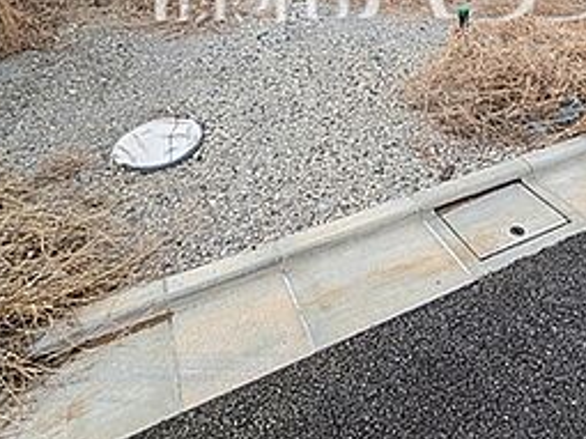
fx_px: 558
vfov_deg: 37.3
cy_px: -21
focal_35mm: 33
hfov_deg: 54.2
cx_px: 395
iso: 49
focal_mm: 1.83
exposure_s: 1/609
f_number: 2.2
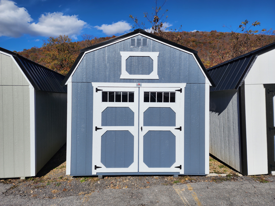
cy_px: 103
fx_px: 183
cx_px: 138
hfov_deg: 73.9
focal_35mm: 23
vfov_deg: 58.9
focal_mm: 6.4
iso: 12
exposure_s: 1/2517
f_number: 1.8
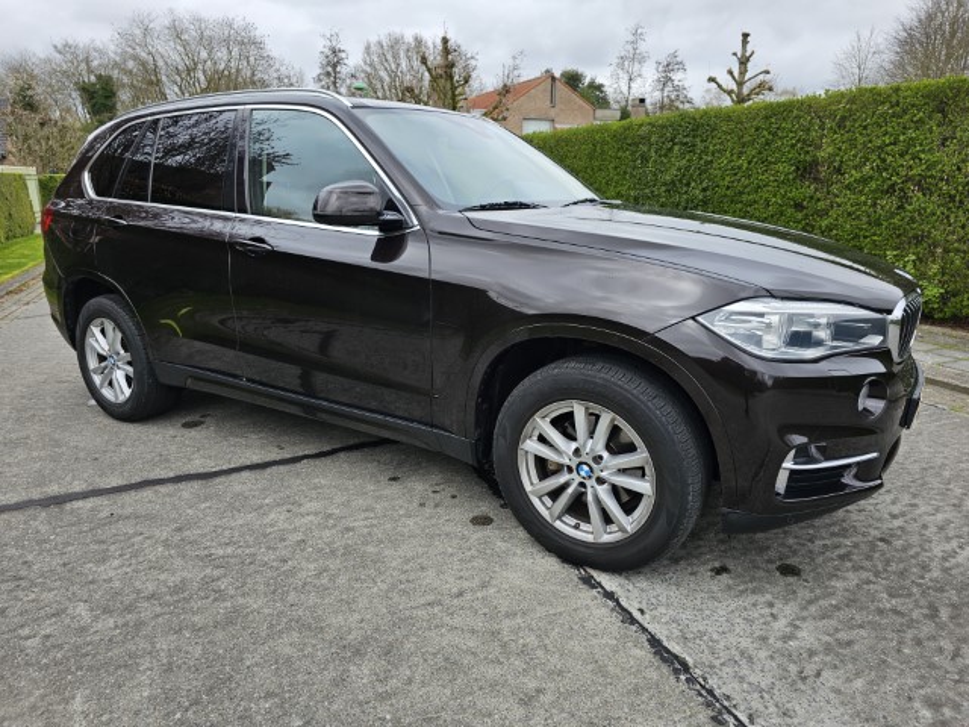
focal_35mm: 23
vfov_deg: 58.9
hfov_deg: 73.9
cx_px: 484
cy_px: 364
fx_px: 644
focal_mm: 6.3
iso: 10
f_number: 1.7
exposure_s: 1/311
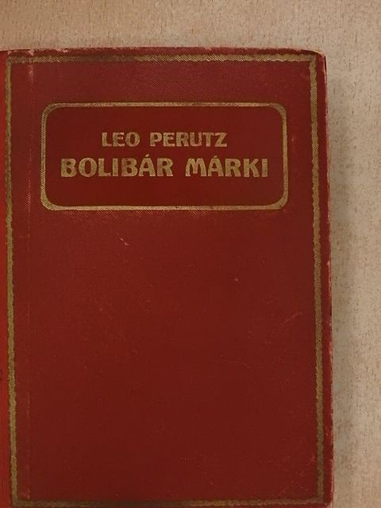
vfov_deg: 29.8
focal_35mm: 65
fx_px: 954
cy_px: 254
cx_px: 190
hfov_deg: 22.6
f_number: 4.2
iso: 1600
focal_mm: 11.6
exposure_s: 1/80
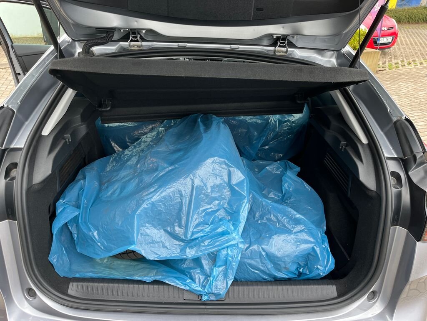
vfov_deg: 53.1
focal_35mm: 26
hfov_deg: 67.3
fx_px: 321
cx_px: 214
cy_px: 160
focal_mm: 5.1
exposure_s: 1/122
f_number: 1.6
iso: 64
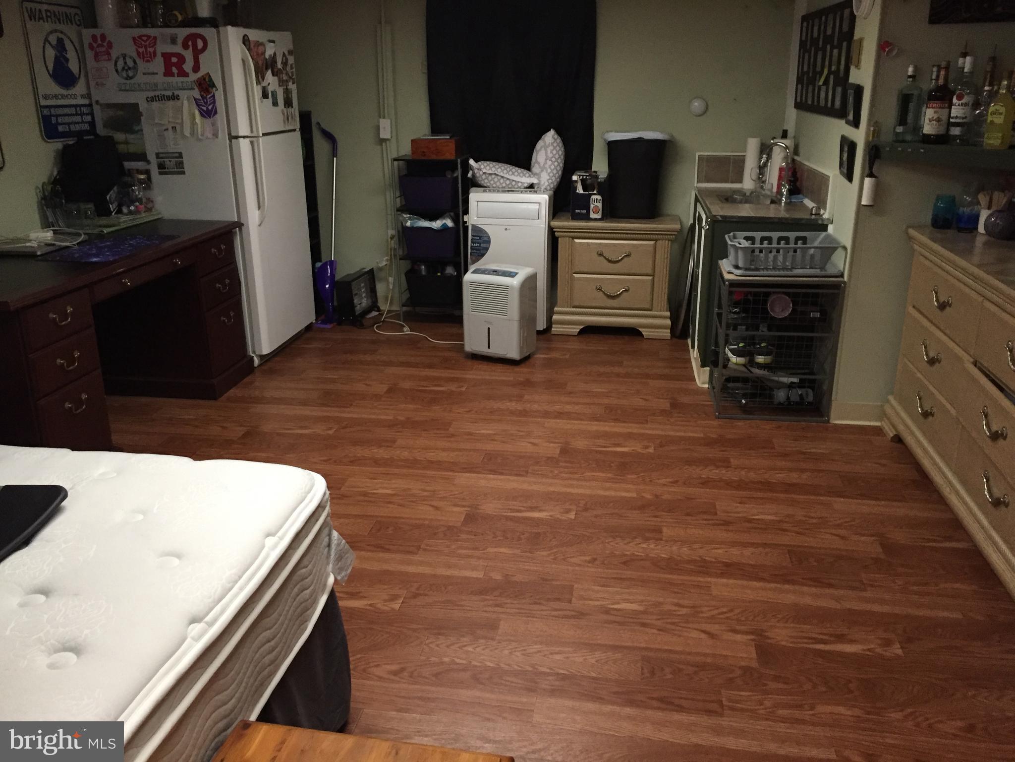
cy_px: 381
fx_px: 850
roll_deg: +1.0
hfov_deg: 61.7
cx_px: 508
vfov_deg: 48.2
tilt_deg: -20.0
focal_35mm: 29
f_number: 2.2
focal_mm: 4.15
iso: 250
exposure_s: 1/24
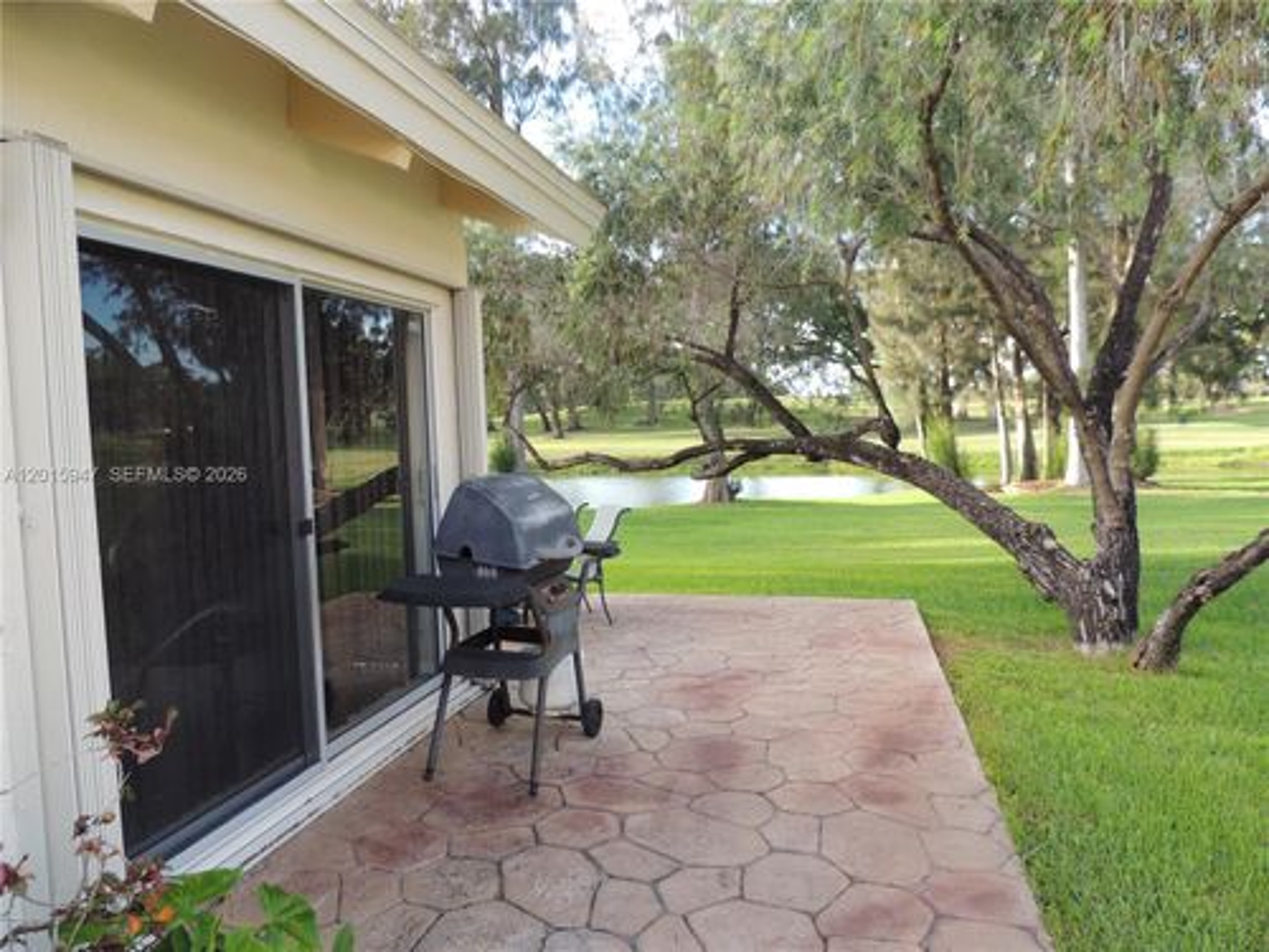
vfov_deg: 56.8
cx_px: 634
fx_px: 880
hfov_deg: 71.6
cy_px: 476
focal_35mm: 24
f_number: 3
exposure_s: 1/125
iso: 100
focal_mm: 4.3
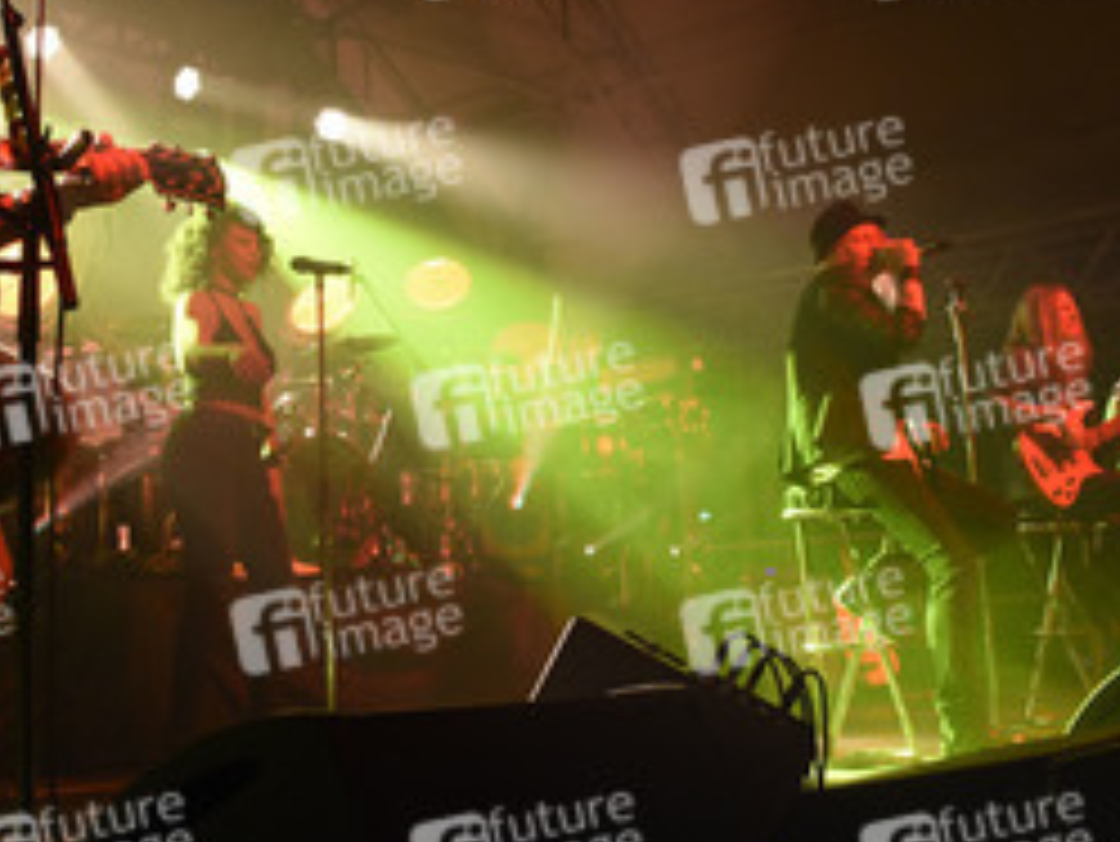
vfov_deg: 30.7
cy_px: 284
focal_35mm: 47
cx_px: 407
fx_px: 1521
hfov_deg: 40.1
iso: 2000
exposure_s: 1/60
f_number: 6.3
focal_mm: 18
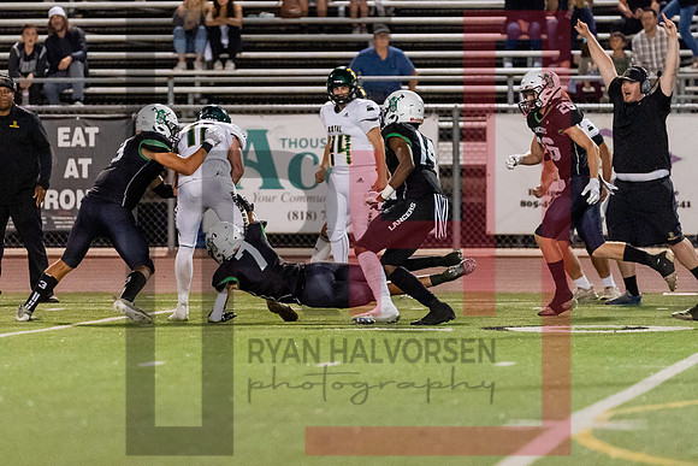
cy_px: 203
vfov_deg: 4.0
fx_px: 6610
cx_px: 282
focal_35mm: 341
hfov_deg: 6.0
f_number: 2.8
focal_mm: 200
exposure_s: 1/800
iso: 6400
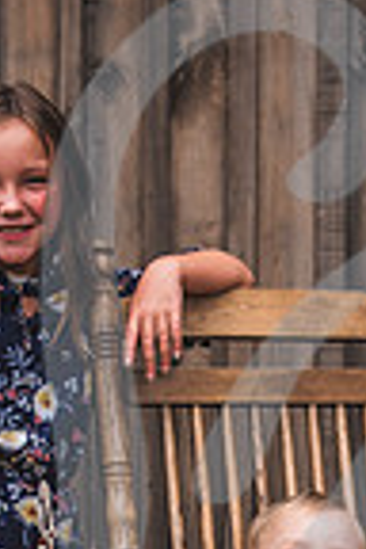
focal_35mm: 100
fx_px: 1525
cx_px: 168
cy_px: 621
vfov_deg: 19.5
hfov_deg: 13.7
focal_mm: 32
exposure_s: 1/320
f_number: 2.8
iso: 100
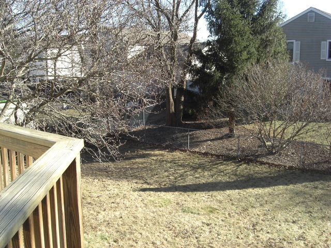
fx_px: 363
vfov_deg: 37.7
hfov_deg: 49.0
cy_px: 124
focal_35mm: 38
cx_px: 166
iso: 80
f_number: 4
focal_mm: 7.9
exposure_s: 1/200
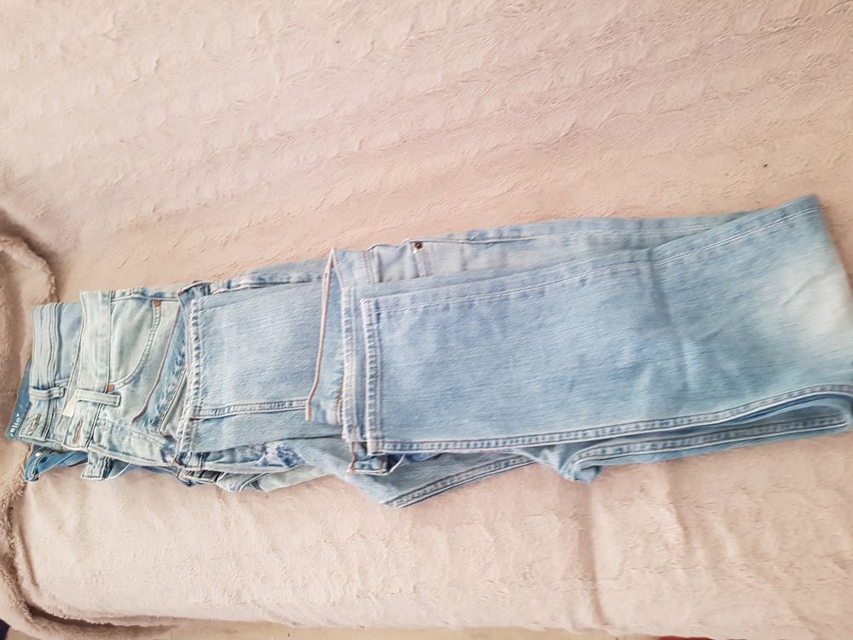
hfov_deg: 67.3
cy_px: 320
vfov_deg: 53.1
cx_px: 426
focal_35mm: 26
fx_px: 641
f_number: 1.7
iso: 200
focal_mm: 4.2
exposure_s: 1/15
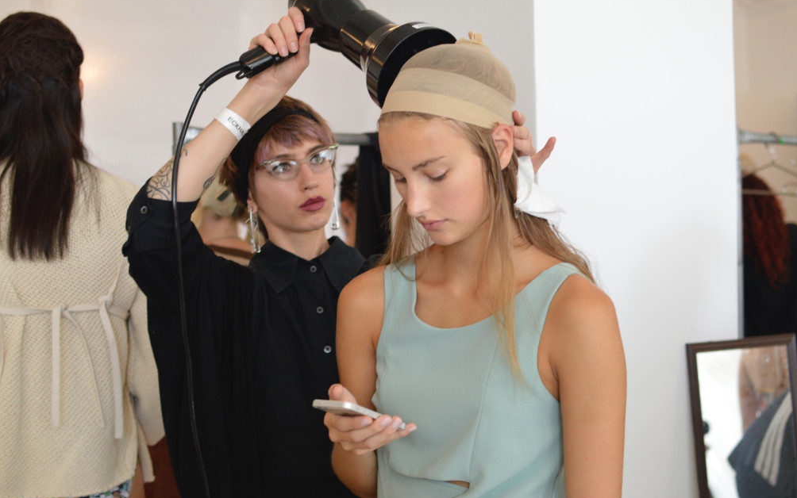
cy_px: 233
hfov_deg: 37.2
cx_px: 393
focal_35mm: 55
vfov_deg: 23.8
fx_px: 1184
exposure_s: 1/60
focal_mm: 35
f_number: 3.5
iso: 400
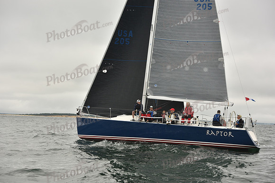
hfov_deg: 28.8
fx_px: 535
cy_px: 92
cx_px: 138
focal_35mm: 70
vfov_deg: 19.5
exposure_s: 1/800
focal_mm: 70
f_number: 5.6
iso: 320
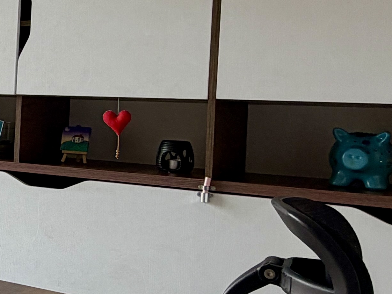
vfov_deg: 22.6
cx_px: -170
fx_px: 736
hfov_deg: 24.3
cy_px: 116
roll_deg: -1.6
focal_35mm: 65
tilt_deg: -1.3
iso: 40
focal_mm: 2.22
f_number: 2.2
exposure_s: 1/179
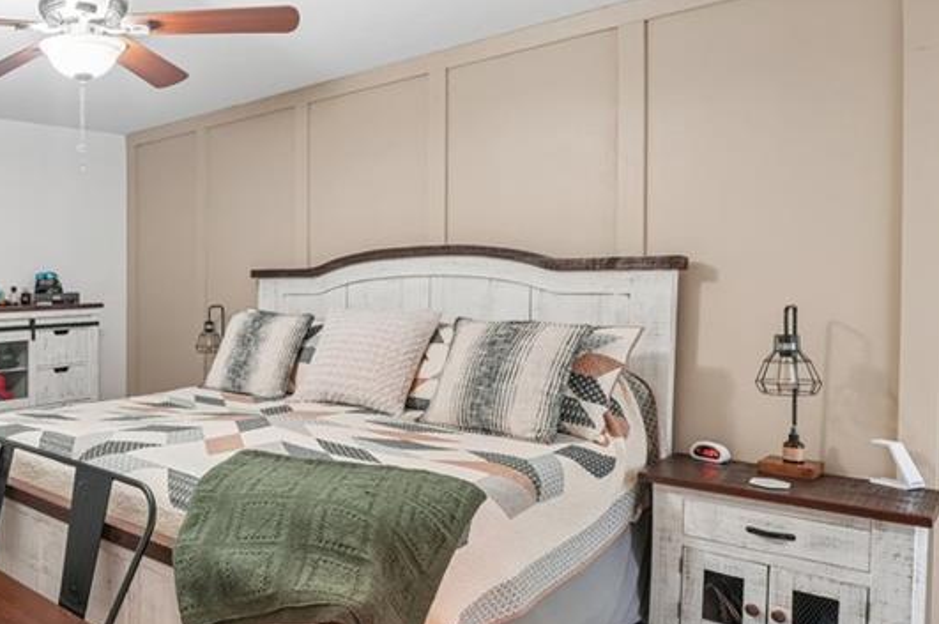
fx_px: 704
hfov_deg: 58.9
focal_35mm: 27
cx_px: 118
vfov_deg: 47.8
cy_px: 287
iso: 320
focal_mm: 14
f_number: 8
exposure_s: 1/2.5
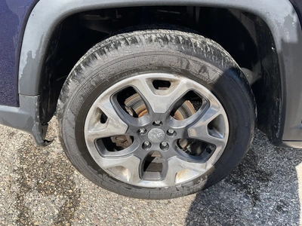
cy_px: 113
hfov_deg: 61.7
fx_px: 253
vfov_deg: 48.2
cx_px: 151
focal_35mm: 29
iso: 25
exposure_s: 1/666
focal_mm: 3
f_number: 1.8
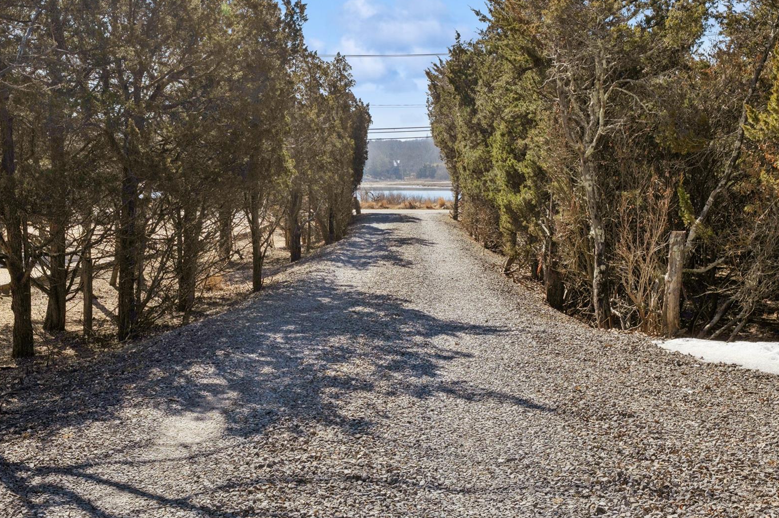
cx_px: 303
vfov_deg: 28.5
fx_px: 1016
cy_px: 205
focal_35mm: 47
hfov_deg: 41.7
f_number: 8
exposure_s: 1/400
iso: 80
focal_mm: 24
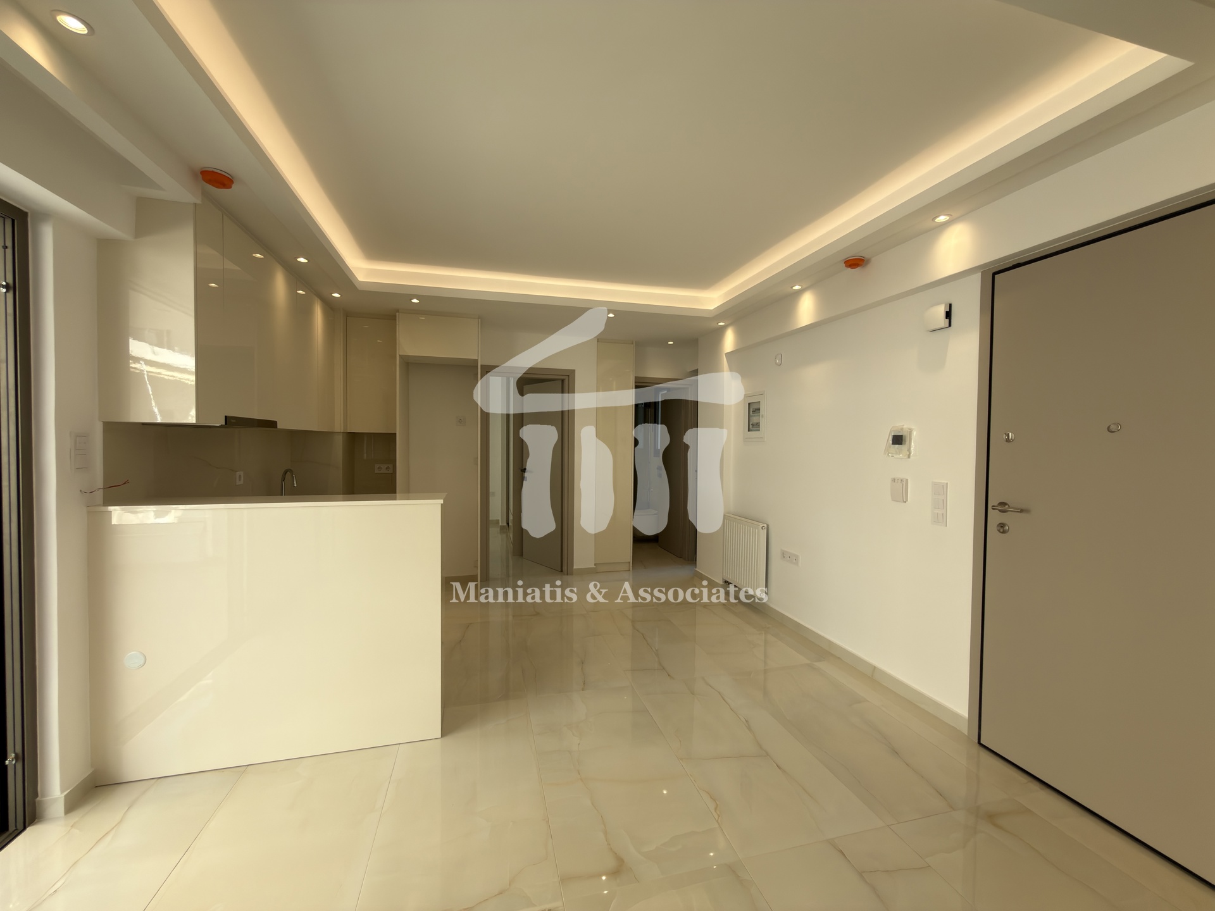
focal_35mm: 14
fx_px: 491
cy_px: 456
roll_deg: -0.6
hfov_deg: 102.1
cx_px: 608
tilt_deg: -1.4
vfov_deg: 85.7
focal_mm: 2.22
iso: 32
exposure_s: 1/121
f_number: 2.2
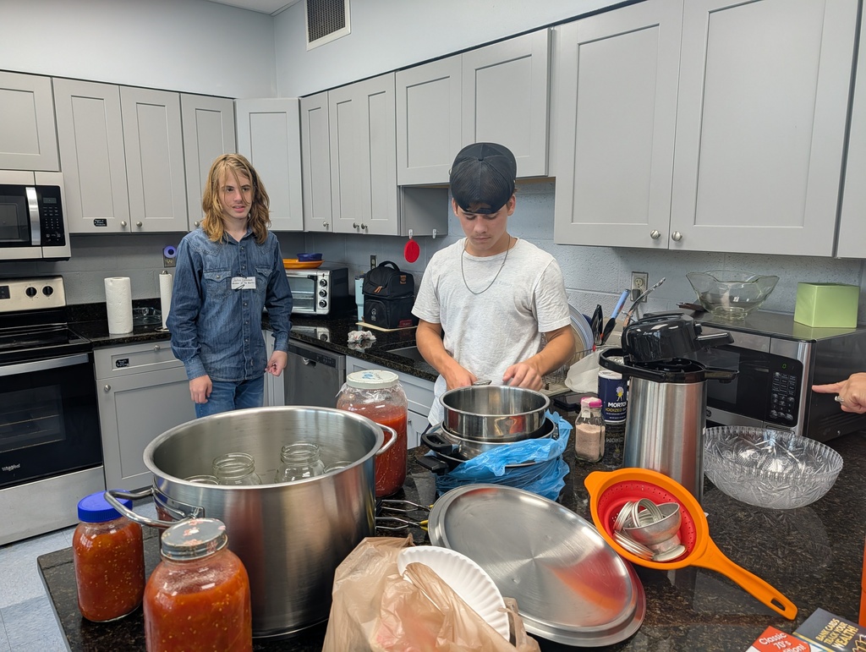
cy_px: 326
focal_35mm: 24
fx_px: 601
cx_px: 433
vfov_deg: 56.9
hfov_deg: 71.5
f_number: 1.68
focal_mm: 6.9
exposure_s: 1/147
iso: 209
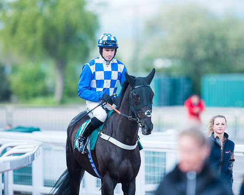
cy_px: 98
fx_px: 3256
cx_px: 147
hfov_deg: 4.3
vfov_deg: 3.4
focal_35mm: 451
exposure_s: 1/400
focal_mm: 400
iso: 160
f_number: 5
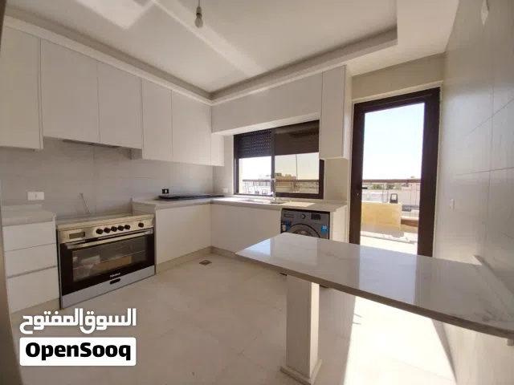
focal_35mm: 13
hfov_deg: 106.2
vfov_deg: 89.9
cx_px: 257
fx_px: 193
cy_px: 192
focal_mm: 1.3
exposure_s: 1/190
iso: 64
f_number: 2.2
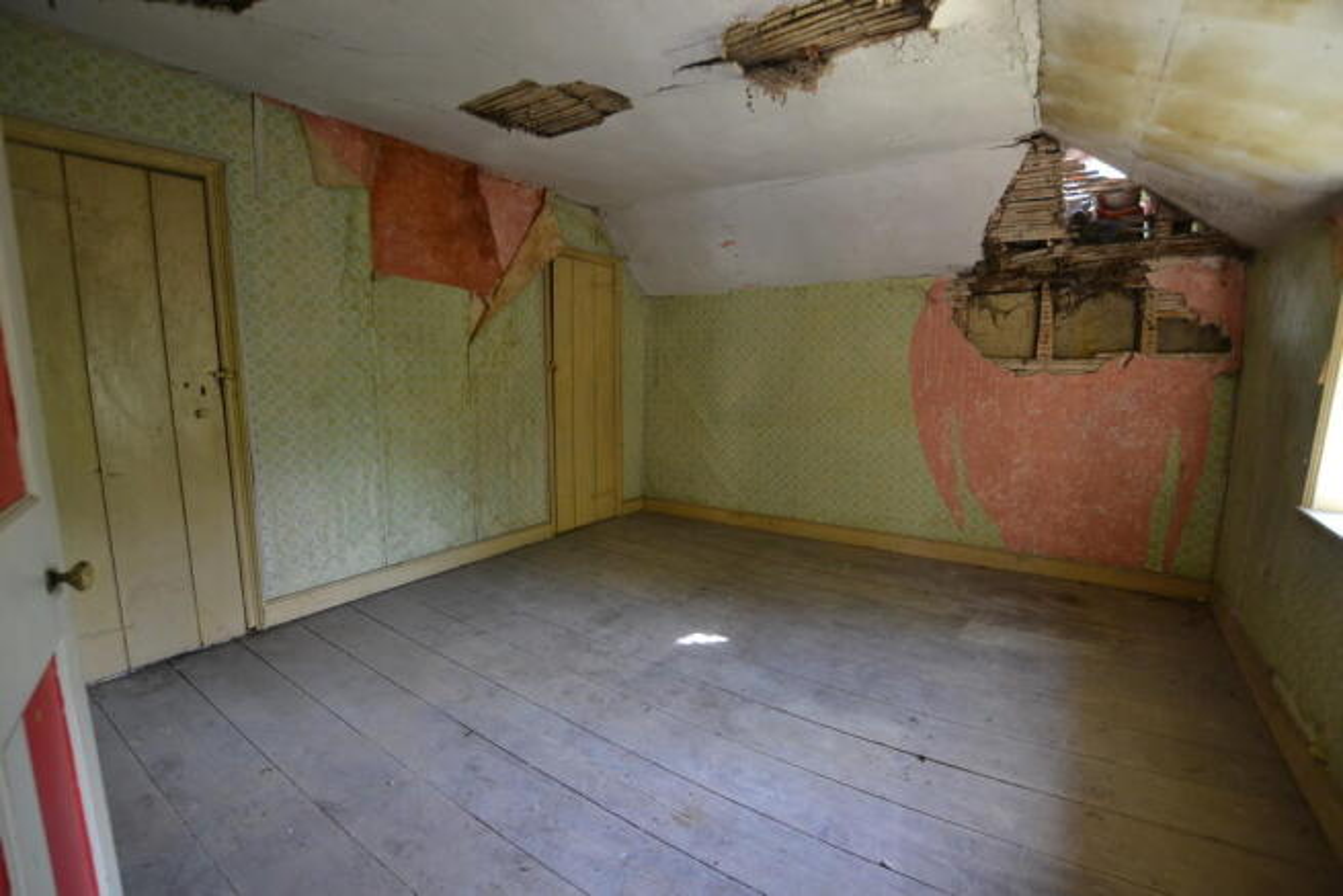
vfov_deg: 77.4
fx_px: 560
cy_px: 448
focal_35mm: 15
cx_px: 672
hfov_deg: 100.4
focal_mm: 10
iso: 500
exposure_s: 1/60
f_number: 3.5
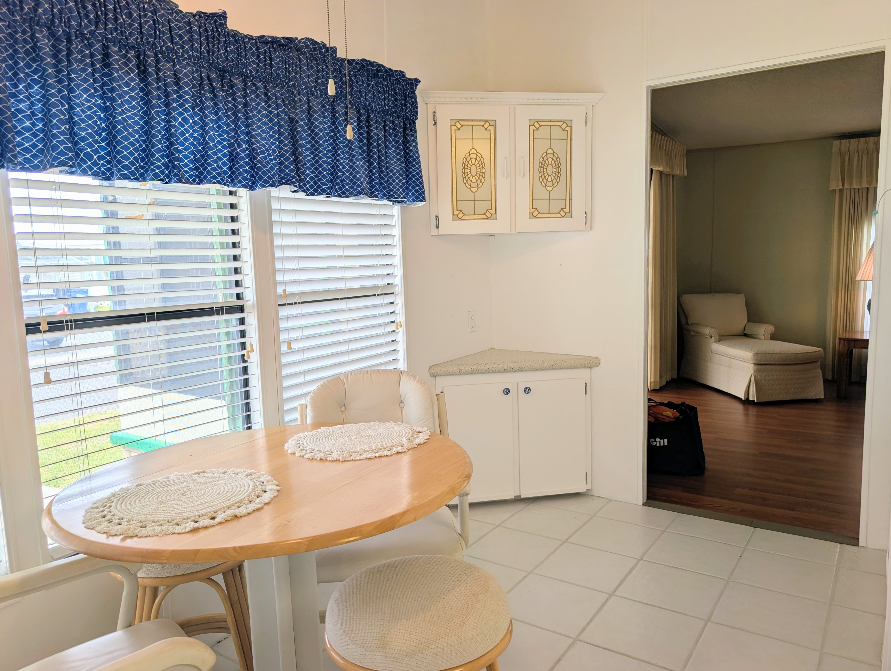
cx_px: 446
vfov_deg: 56.9
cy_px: 336
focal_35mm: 24
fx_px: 619
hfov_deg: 71.5
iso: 21
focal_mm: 6.9
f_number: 1.68
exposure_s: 1/243
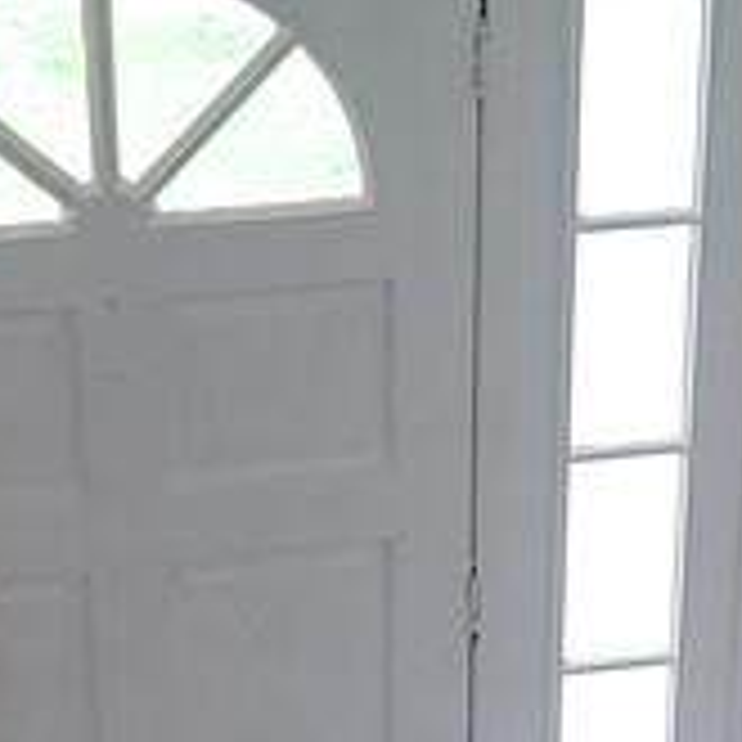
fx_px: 3468
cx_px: 666
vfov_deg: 11.8
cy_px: 998
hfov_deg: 12.1
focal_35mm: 143
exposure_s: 1/30
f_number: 1.8
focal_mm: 5.4
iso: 100
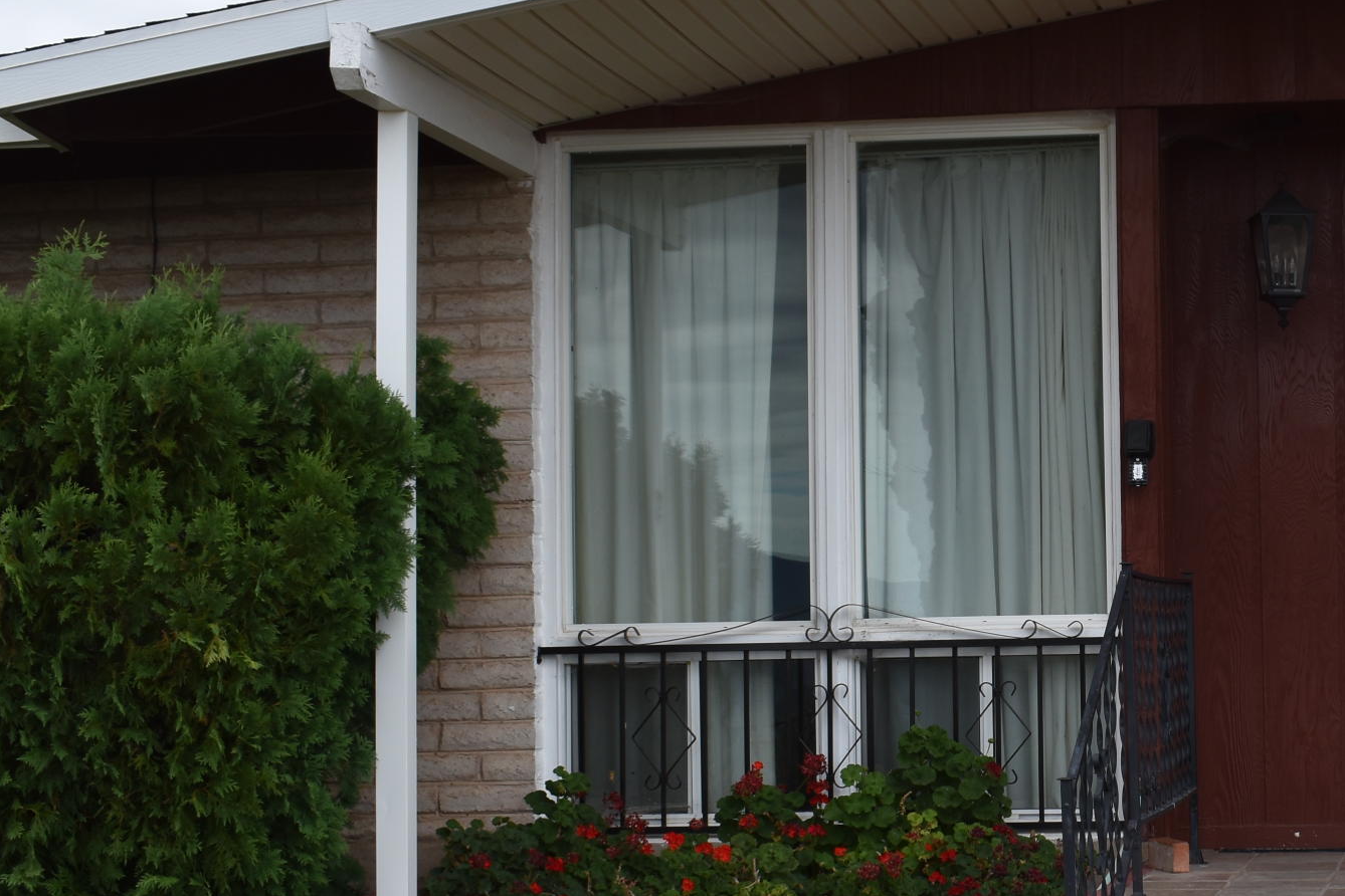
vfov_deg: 18.4
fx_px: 2765
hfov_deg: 26.3
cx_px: 1250
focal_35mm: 74
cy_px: 552
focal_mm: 22
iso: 110
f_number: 8
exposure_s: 1/250
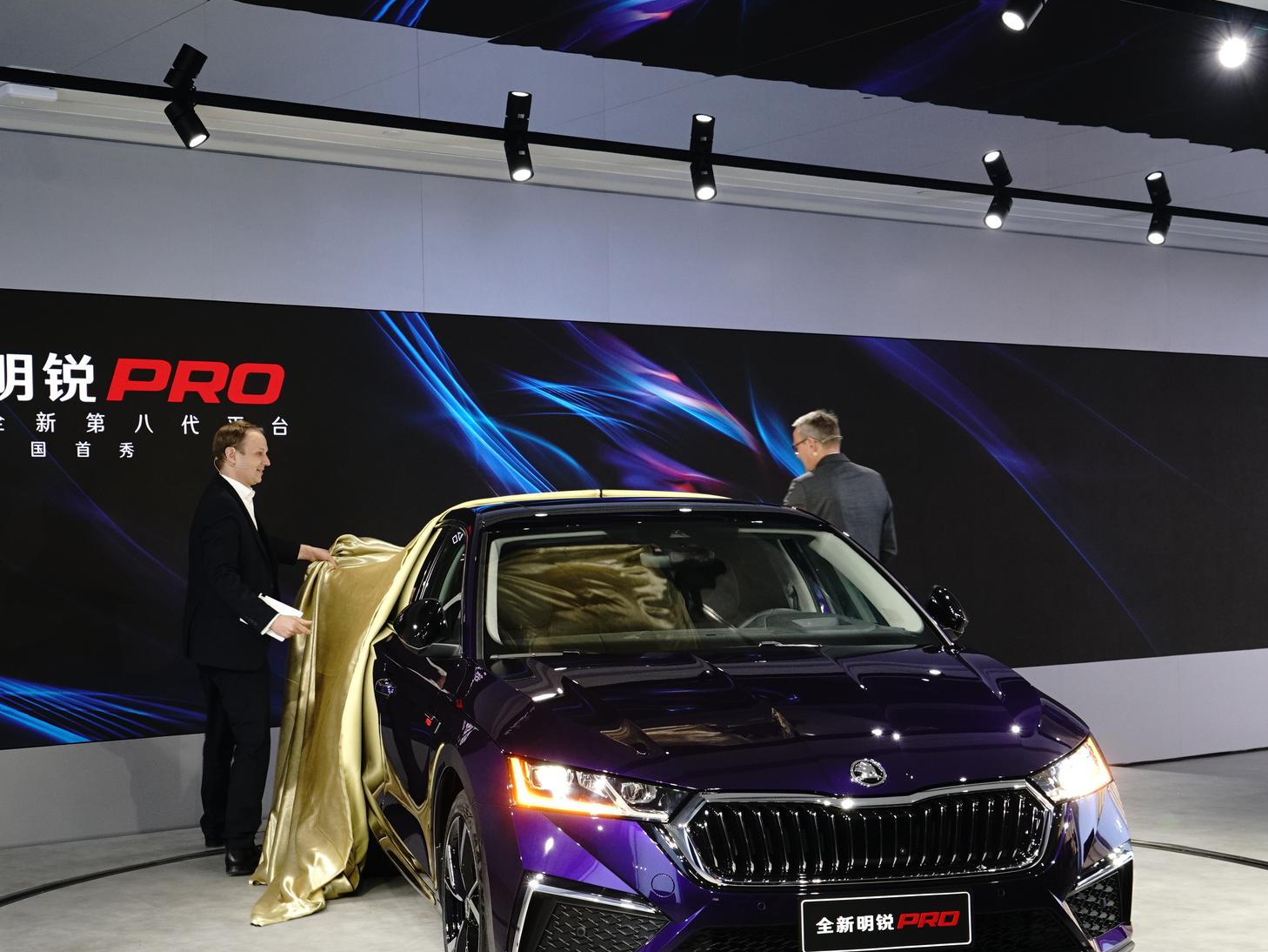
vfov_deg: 27.0
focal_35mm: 54
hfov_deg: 35.5
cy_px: 533
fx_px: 1978
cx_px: 557
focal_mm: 40
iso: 1250
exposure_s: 1/60
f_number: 10
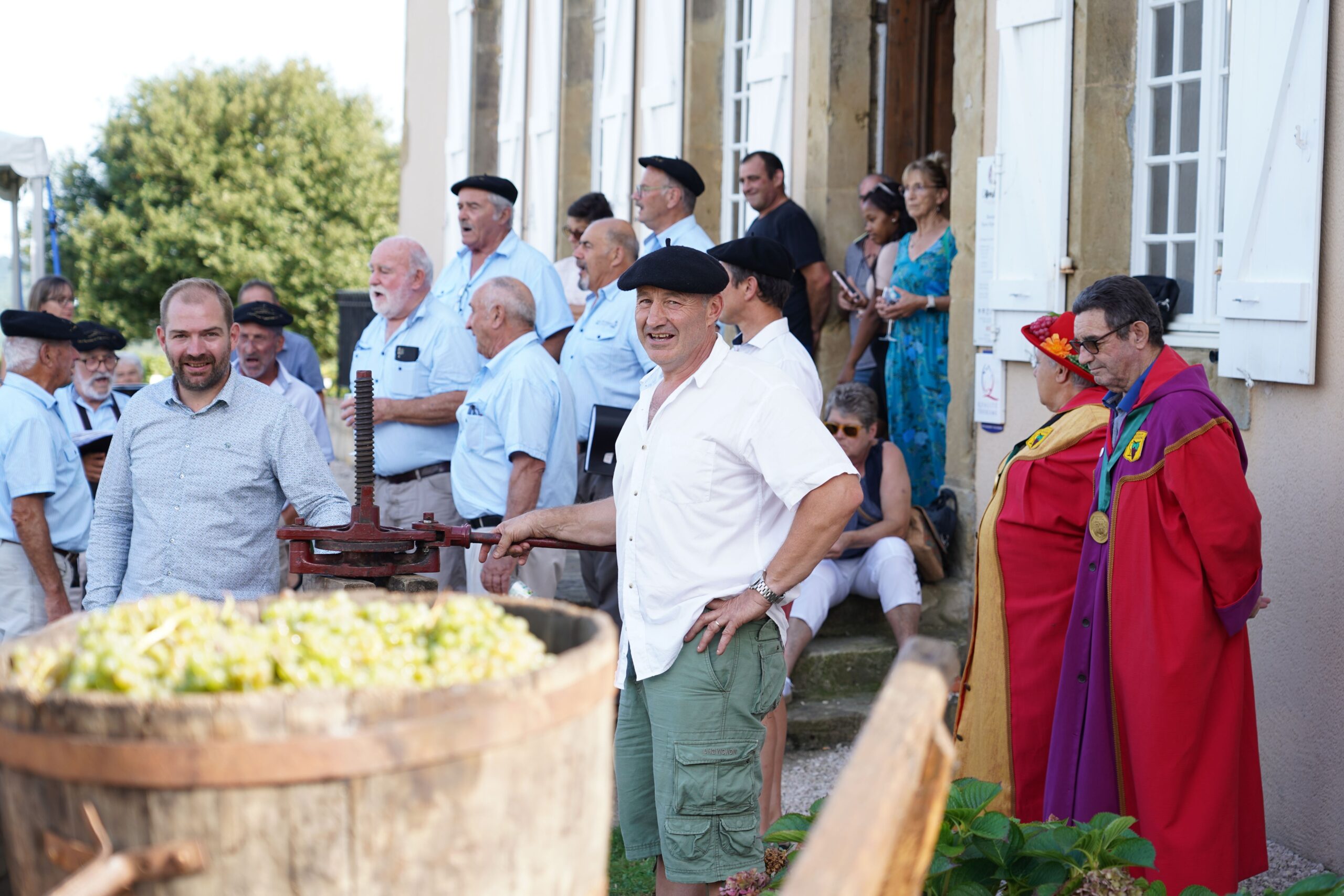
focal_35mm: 76
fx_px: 2837
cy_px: 448
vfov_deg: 17.9
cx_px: 672
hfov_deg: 26.6
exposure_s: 1/125
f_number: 4.5
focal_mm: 76
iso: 125
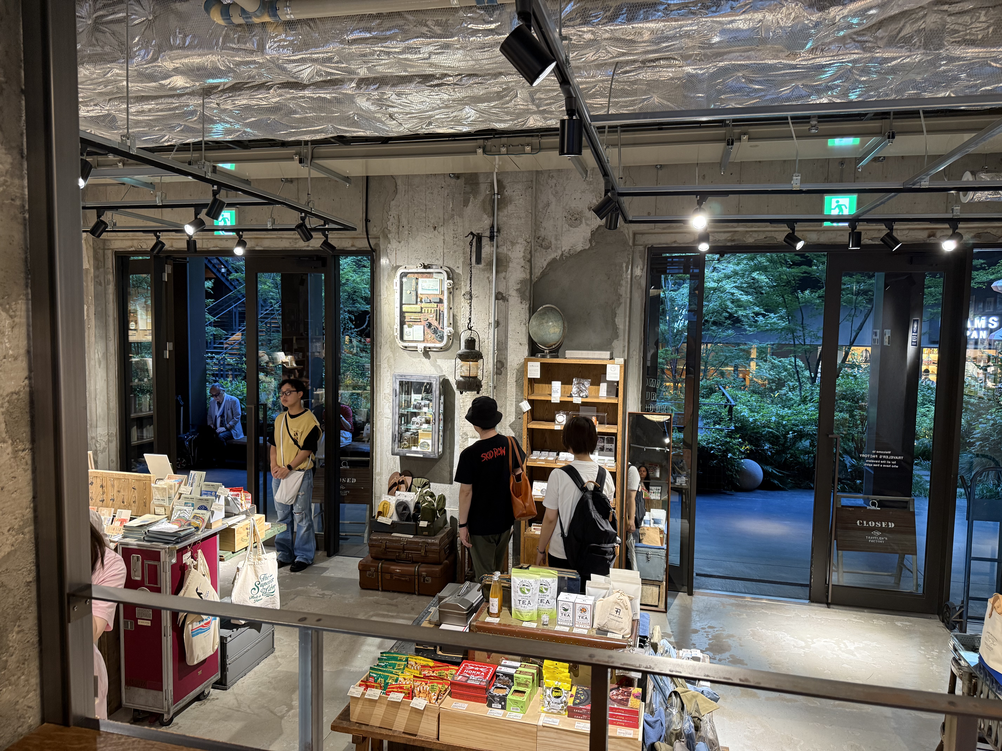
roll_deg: -1.1
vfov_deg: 56.8
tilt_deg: -3.3
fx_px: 695
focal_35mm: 24
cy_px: 376
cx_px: 501
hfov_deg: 71.6
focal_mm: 6.76
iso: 250
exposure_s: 1/60
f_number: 1.78
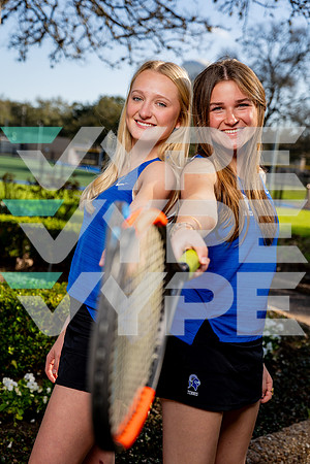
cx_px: 155
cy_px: 232
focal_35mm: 54
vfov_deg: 36.9
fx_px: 697
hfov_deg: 25.1
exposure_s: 1/1250
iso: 100
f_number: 4
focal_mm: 54
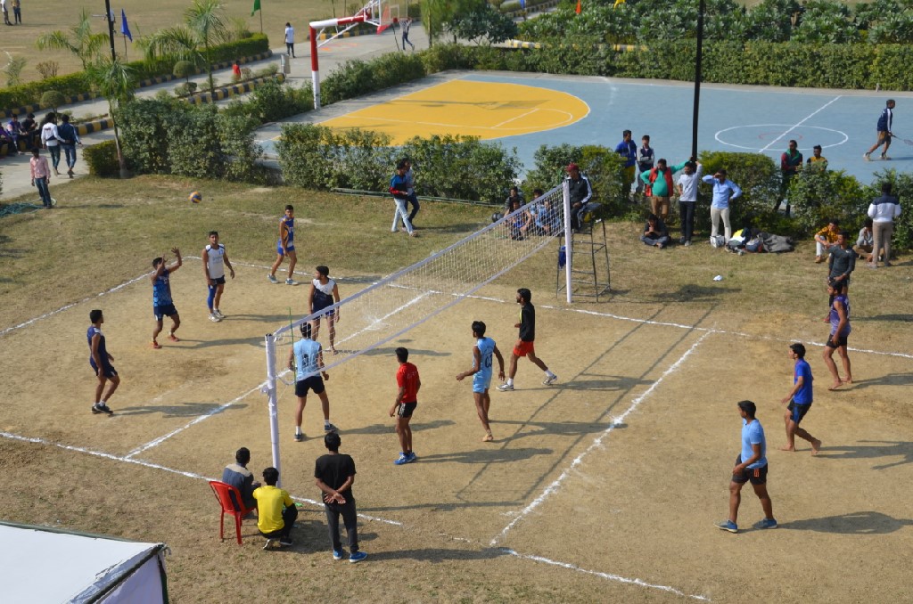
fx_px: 1291
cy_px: 302
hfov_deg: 39.0
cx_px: 456
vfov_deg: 26.4
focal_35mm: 51
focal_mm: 34
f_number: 9
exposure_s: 1/320
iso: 160
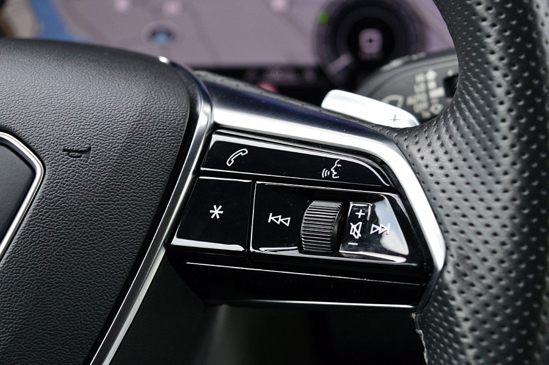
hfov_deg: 24.6
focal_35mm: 82
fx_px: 1257
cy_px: 182
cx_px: 274
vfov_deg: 16.5
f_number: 7.1
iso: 800
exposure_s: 1/60
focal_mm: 55
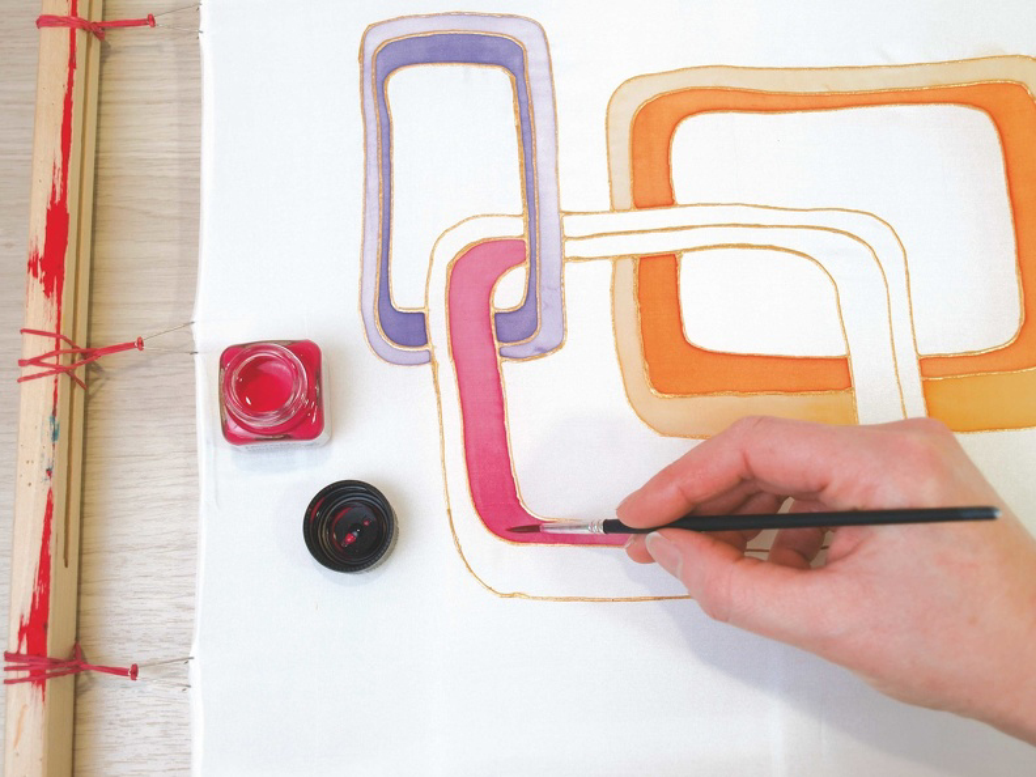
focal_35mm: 42
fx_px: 1257
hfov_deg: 44.8
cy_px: 388
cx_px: 518
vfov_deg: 34.3
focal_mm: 21
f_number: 4.5
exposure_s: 1/80
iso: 200
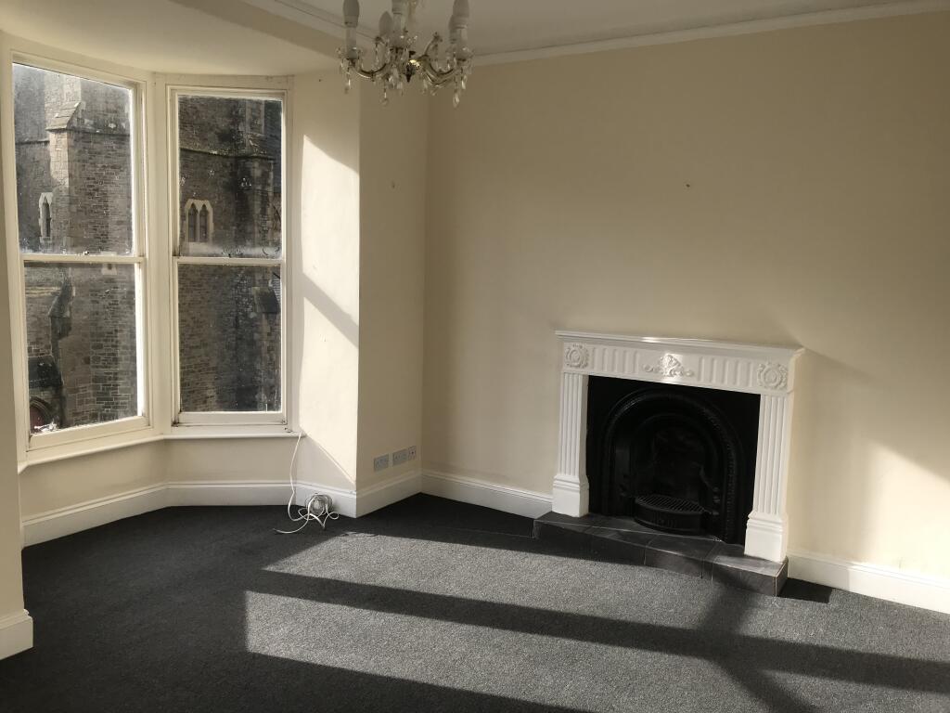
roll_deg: -1.0
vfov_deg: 49.7
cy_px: 356
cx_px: 475
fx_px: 768
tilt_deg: -6.5
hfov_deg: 63.4
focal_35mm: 28
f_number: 1.8
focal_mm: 3.99
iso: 20
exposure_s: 1/613
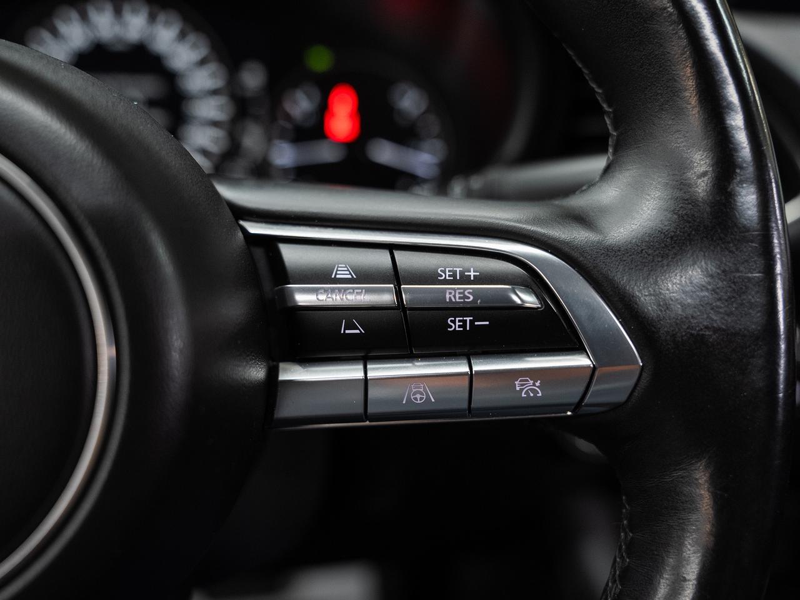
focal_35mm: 34
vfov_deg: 41.8
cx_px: 400
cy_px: 300
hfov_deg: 54.0
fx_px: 785
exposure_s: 1/40
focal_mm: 31.4
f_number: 3.5
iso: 1000
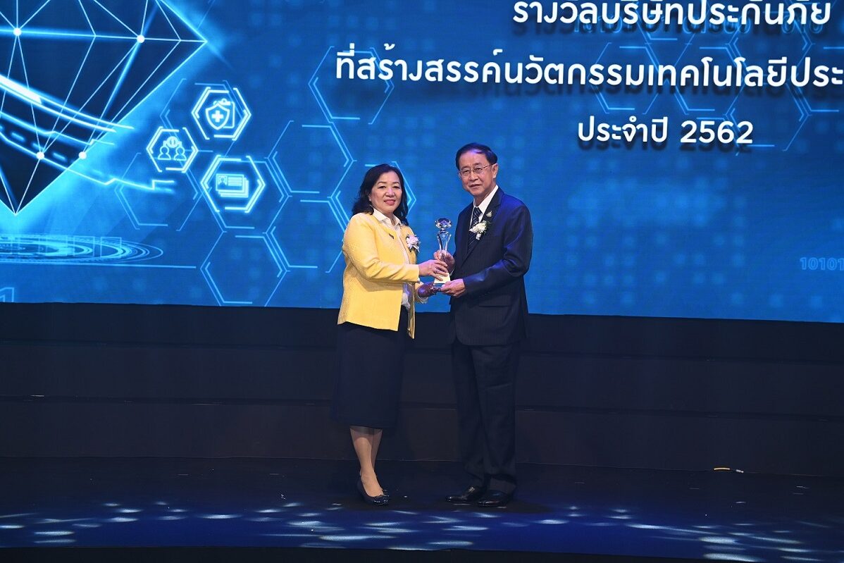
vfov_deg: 19.5
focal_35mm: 70
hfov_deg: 28.8
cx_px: 422
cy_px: 282
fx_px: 1641
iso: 800
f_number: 5
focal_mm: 70
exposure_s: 1/160
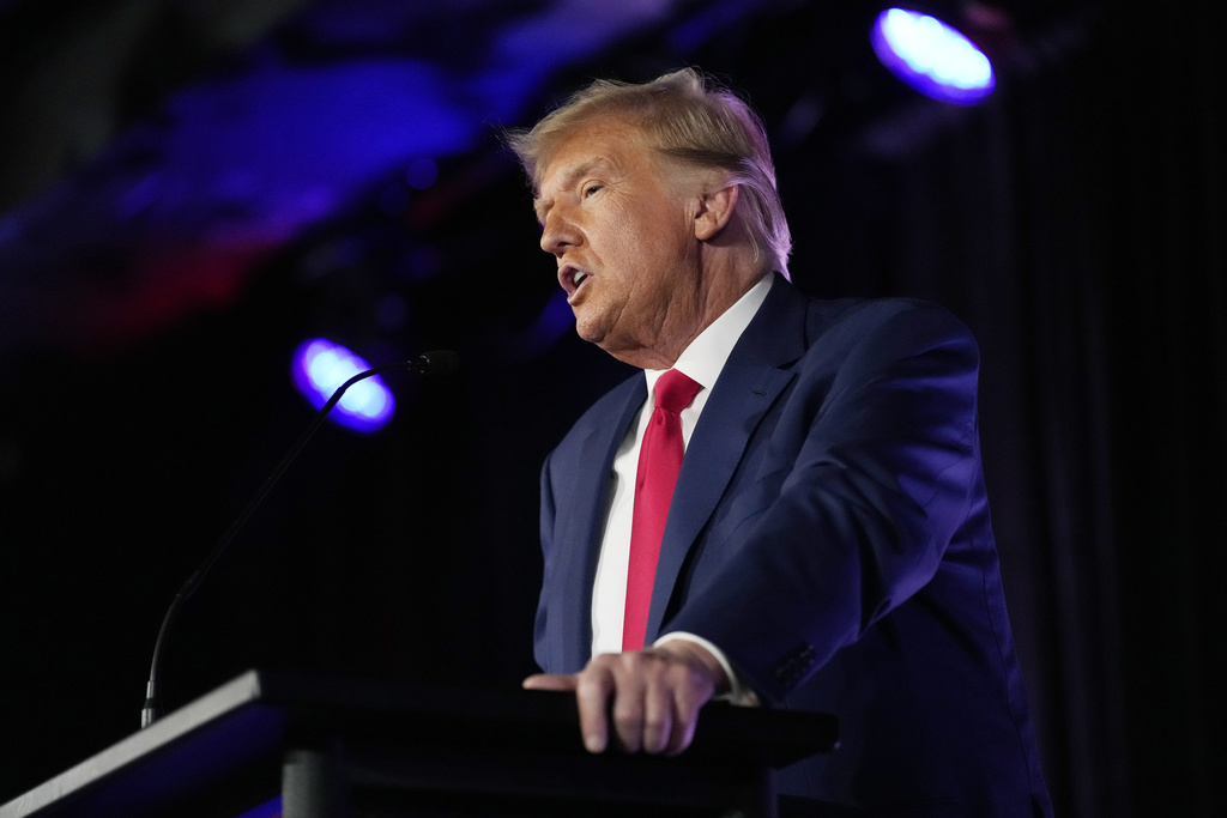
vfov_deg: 8.5
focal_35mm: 161
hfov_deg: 12.8
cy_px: 409
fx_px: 5488
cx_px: 614
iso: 5000
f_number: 2.8
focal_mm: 161
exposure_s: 1/640
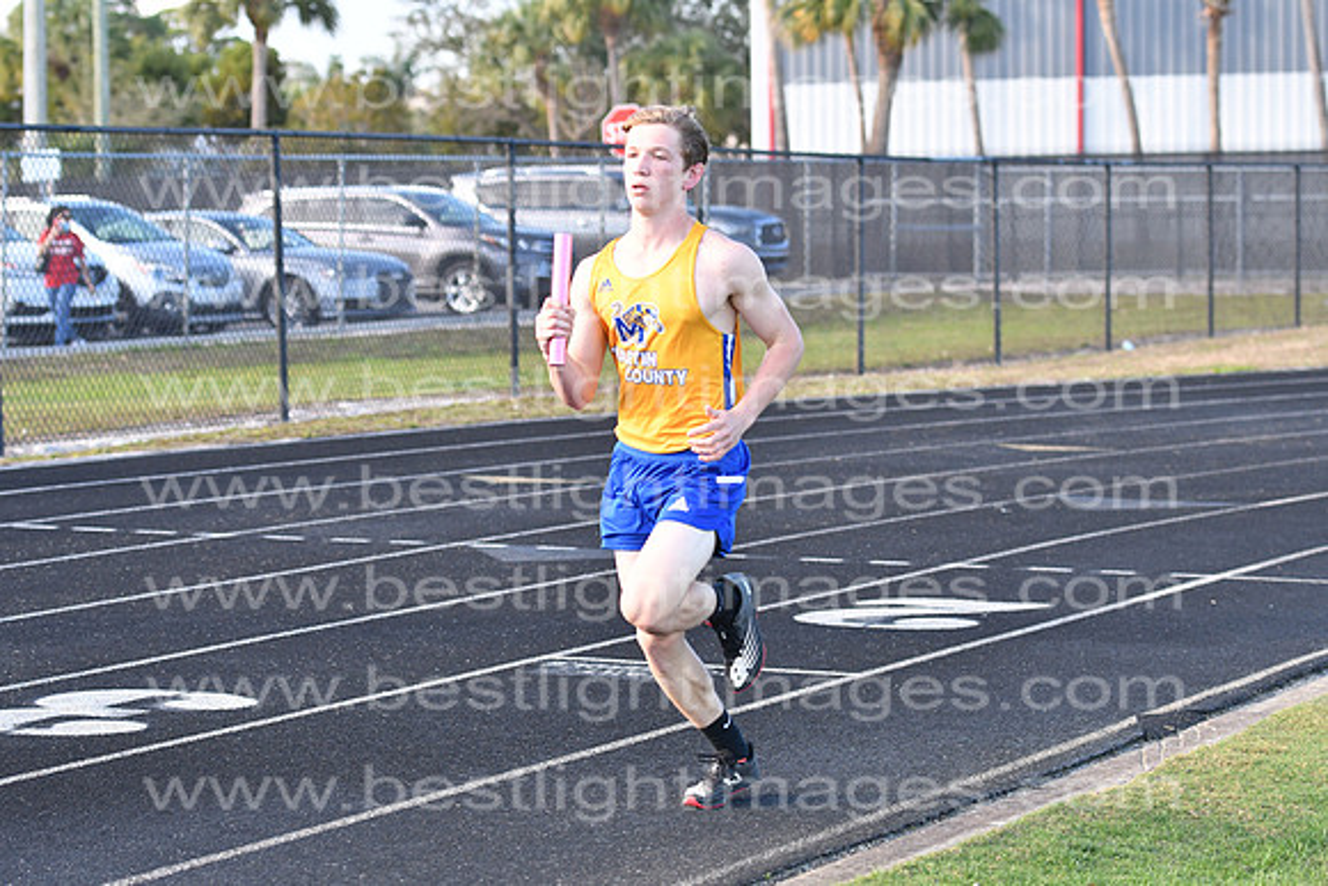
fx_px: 3874
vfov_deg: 13.0
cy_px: 443
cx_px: 664
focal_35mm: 105
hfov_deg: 19.5
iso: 1000
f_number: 4
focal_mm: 70
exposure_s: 1/1250
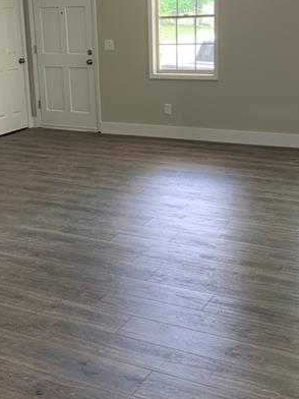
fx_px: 587
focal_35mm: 51
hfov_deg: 28.6
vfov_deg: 37.2
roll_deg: +2.0
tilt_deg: -9.9
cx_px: 143
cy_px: 145
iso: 80
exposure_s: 1/60
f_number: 1.8
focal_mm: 4.25
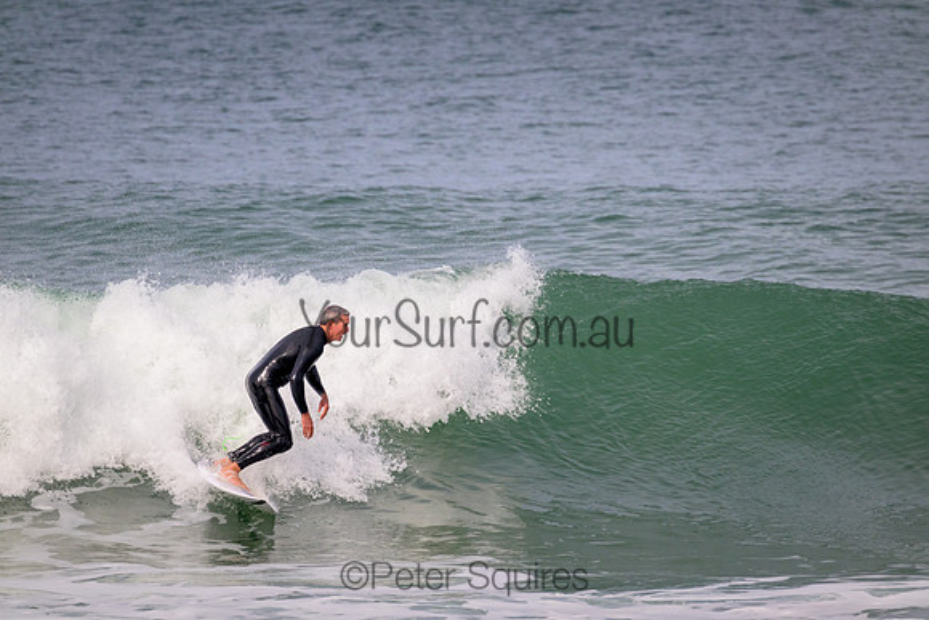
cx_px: 464
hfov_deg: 2.6
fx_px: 20648
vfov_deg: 1.7
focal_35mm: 800
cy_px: 310
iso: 1250
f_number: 11
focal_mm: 800
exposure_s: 1/2000
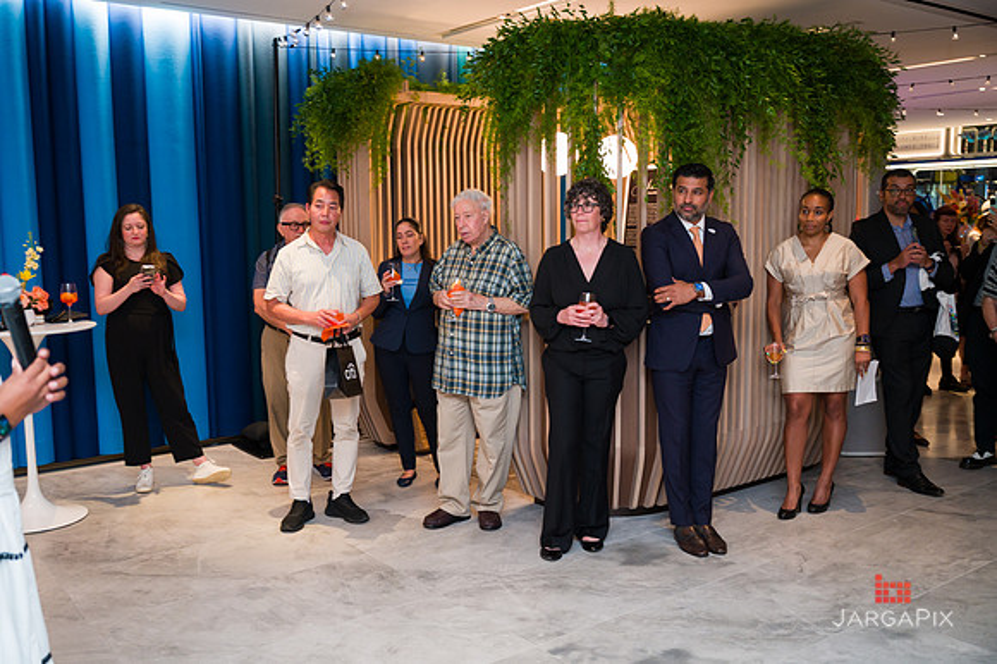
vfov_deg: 39.1
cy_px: 332
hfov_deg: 56.2
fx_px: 934
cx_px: 498
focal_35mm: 34
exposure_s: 1/160
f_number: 3.2
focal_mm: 33.5
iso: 800
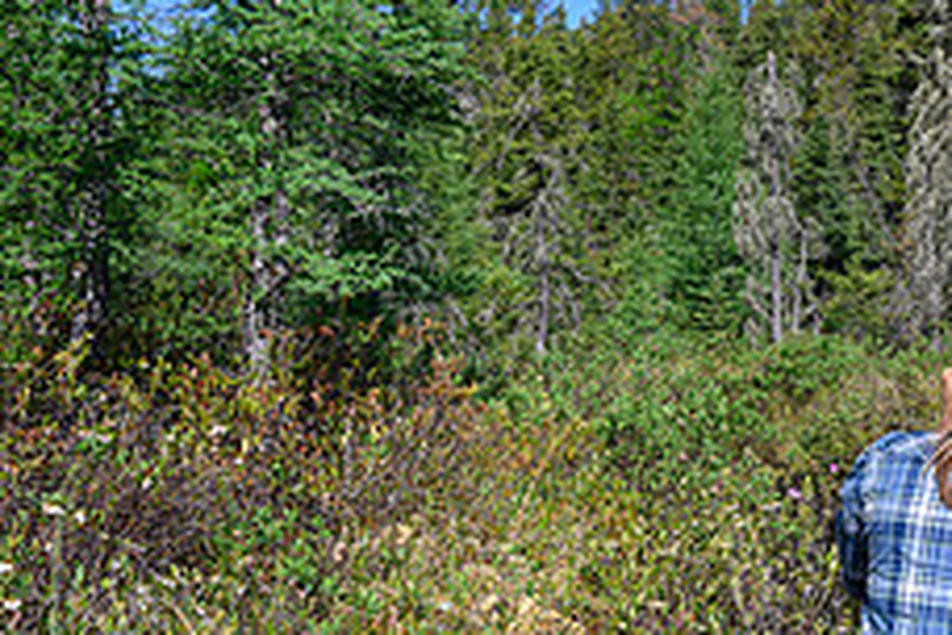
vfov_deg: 22.2
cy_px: 391
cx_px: 856
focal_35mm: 61
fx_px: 1613
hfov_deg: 31.4
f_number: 8
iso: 100
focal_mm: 24
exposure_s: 1/80
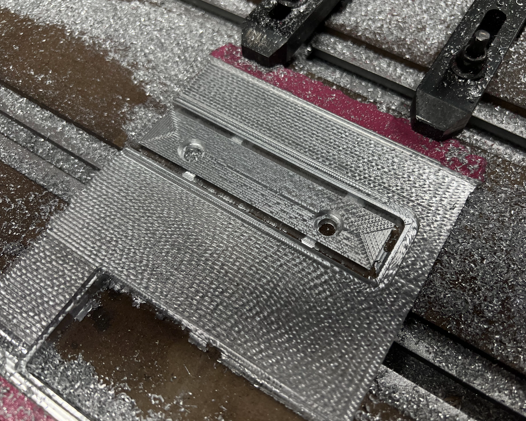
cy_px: 206
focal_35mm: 28
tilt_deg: -61.7
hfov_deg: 62.1
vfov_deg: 51.5
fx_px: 436
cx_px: 283
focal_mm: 5.7
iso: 40
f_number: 1.5
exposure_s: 1/276
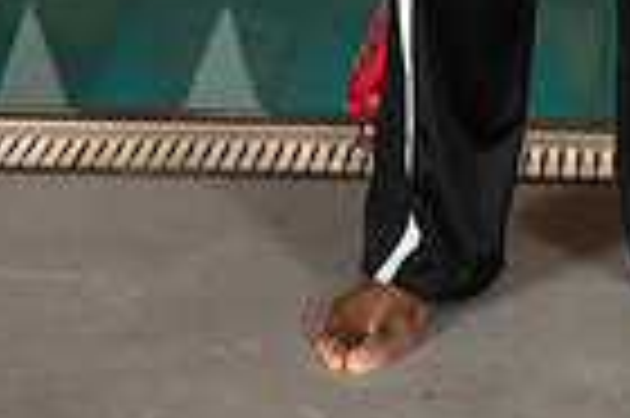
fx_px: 2587
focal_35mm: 148
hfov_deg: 13.7
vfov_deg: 8.6
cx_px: 648
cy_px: -526
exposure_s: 1/250
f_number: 7.1
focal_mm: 46
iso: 800
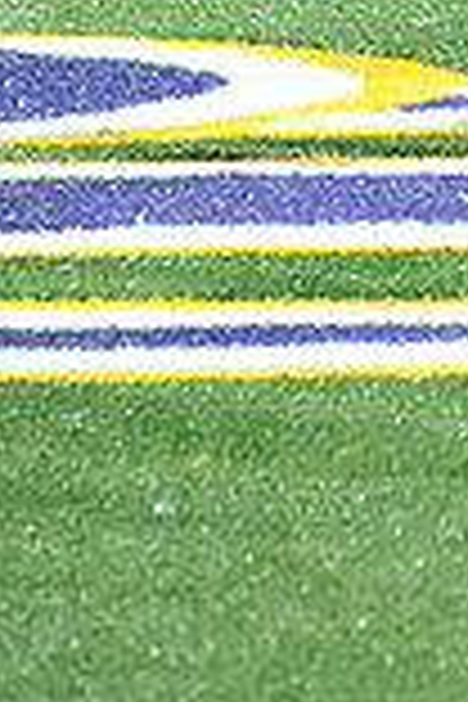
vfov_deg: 2.8
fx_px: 14526
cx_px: 855
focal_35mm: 745
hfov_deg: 1.8
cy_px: -572
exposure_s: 1/250
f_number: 5.6
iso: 4000
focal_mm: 200
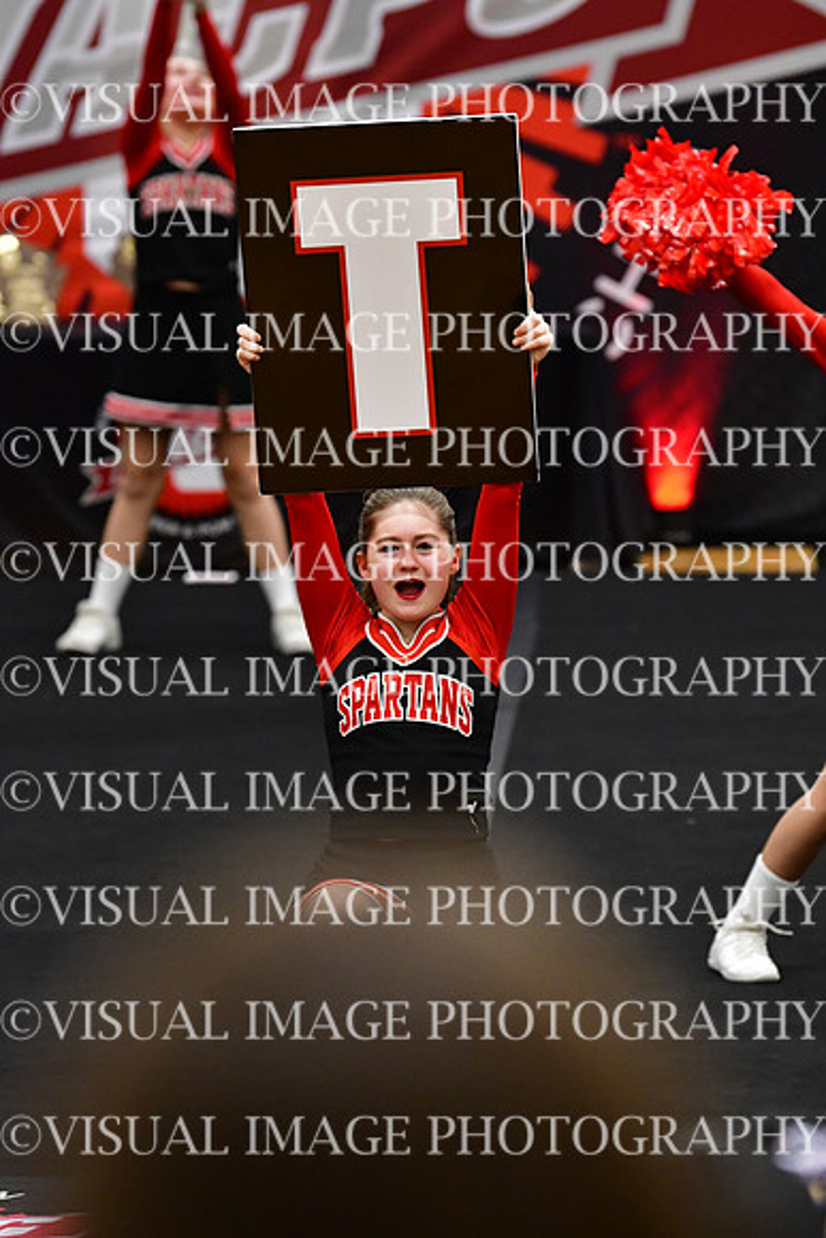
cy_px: 619
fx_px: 8254
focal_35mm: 240
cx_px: 413
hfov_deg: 5.7
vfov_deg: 8.6
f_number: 3.5
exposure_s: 1/500
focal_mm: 160
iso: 4000
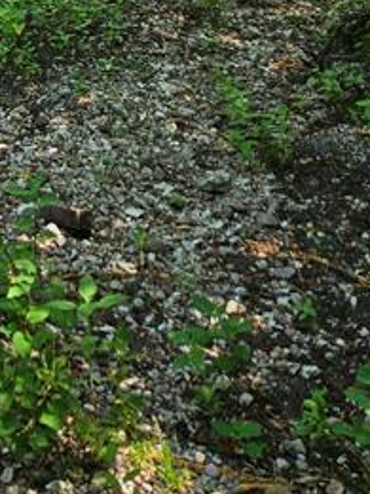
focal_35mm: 68
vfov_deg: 23.9
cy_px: -200
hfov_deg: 20.1
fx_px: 969
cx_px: -91
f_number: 1.8
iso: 25
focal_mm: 5.4
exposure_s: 1/378
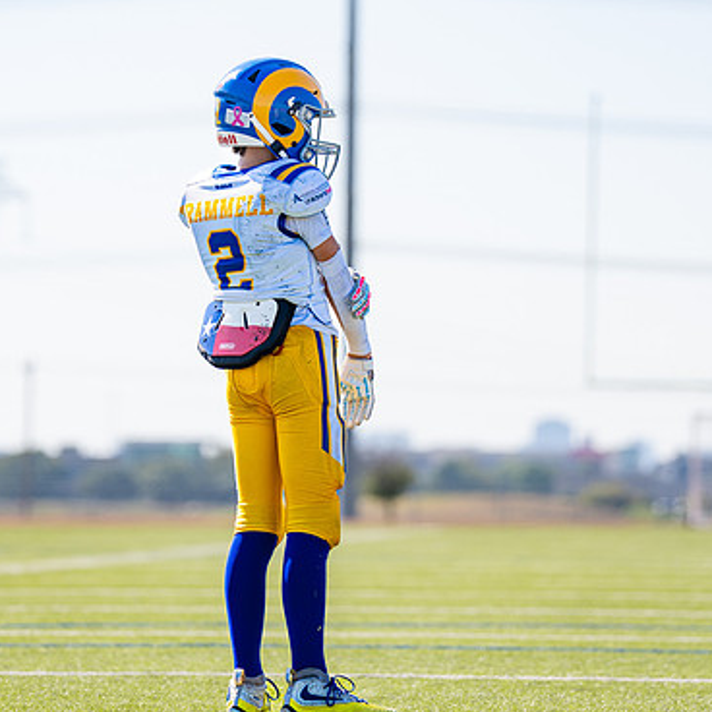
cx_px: 291
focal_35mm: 224
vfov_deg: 7.8
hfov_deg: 7.8
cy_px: 305
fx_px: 5213
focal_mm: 132
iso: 100
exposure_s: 1/1600
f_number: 2.8
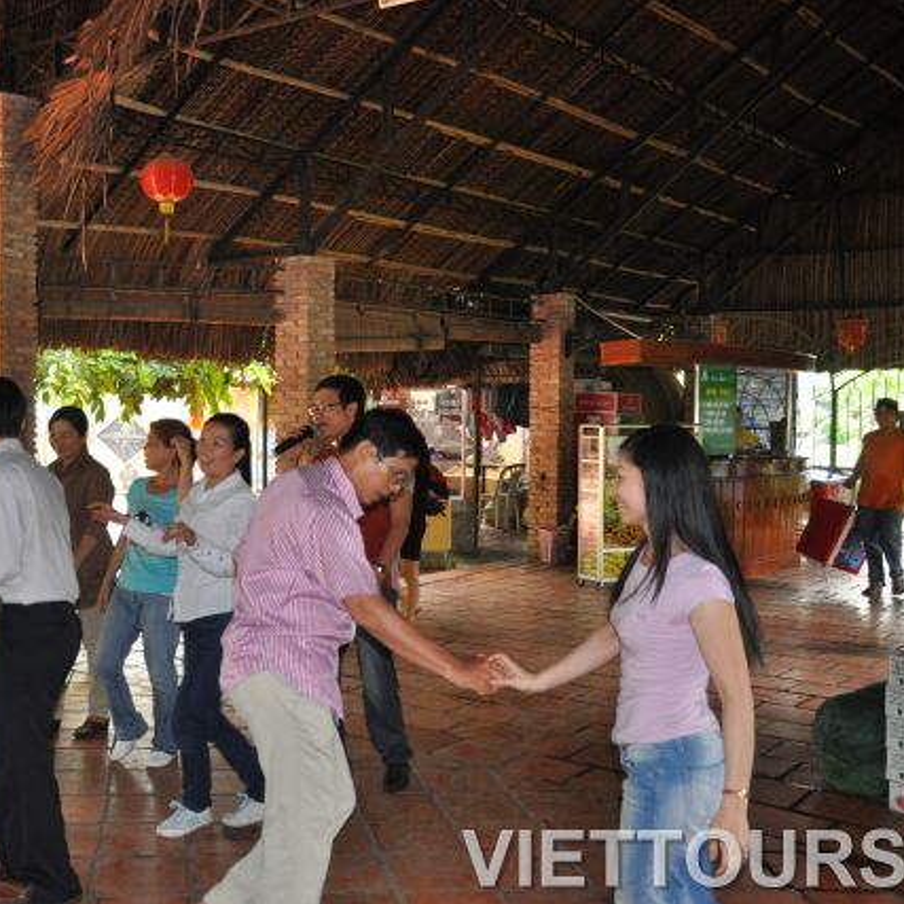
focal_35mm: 41
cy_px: 452
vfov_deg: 41.3
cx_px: 227
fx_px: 1201
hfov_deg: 40.1
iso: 800
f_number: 3.8
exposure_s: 1/80
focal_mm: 21
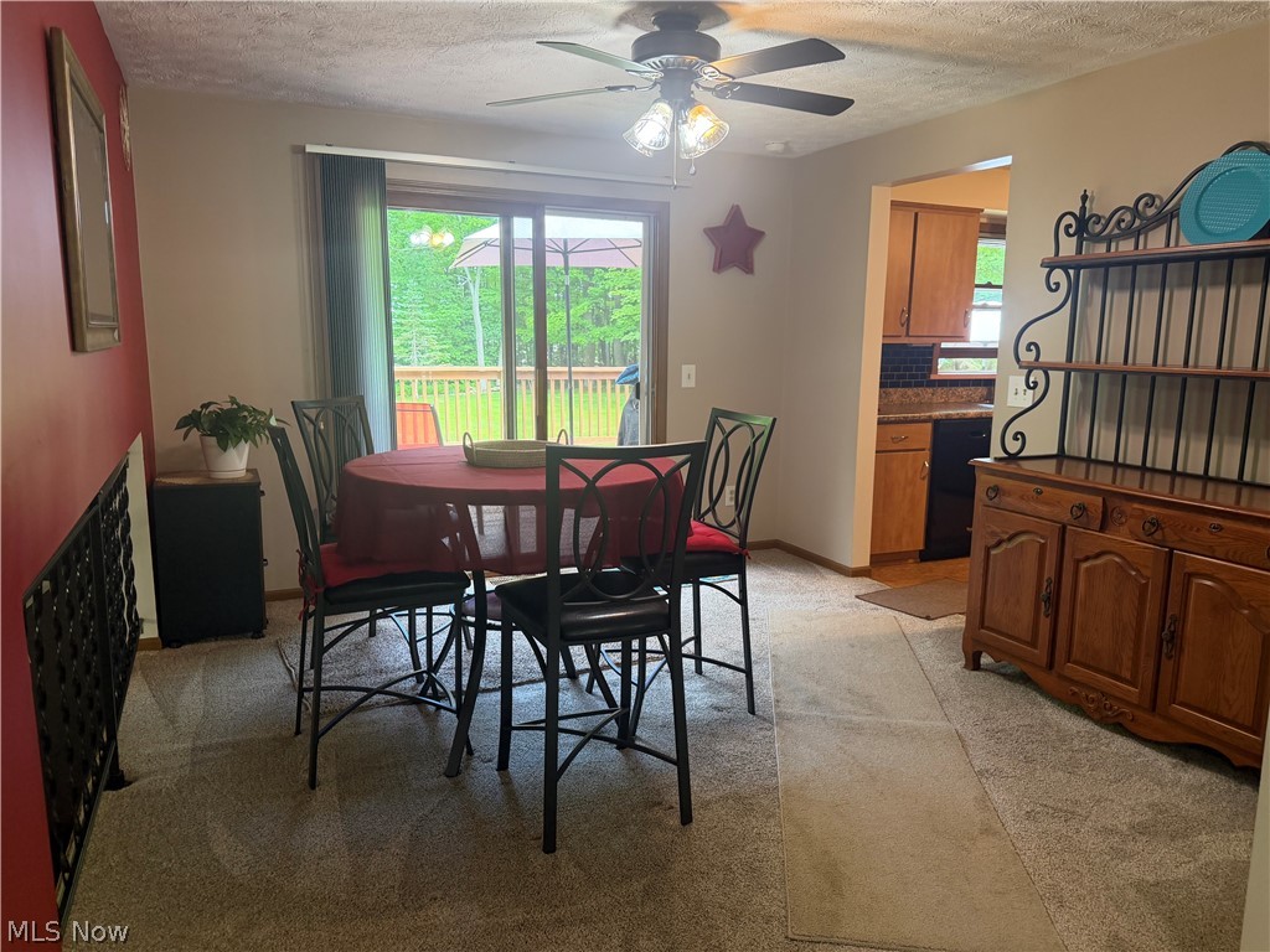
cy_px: 476
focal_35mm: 24
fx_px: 881
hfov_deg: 71.6
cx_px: 635
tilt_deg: -9.2
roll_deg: -0.1
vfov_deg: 56.8
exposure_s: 1/60
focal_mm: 6.76
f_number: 1.78
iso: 200
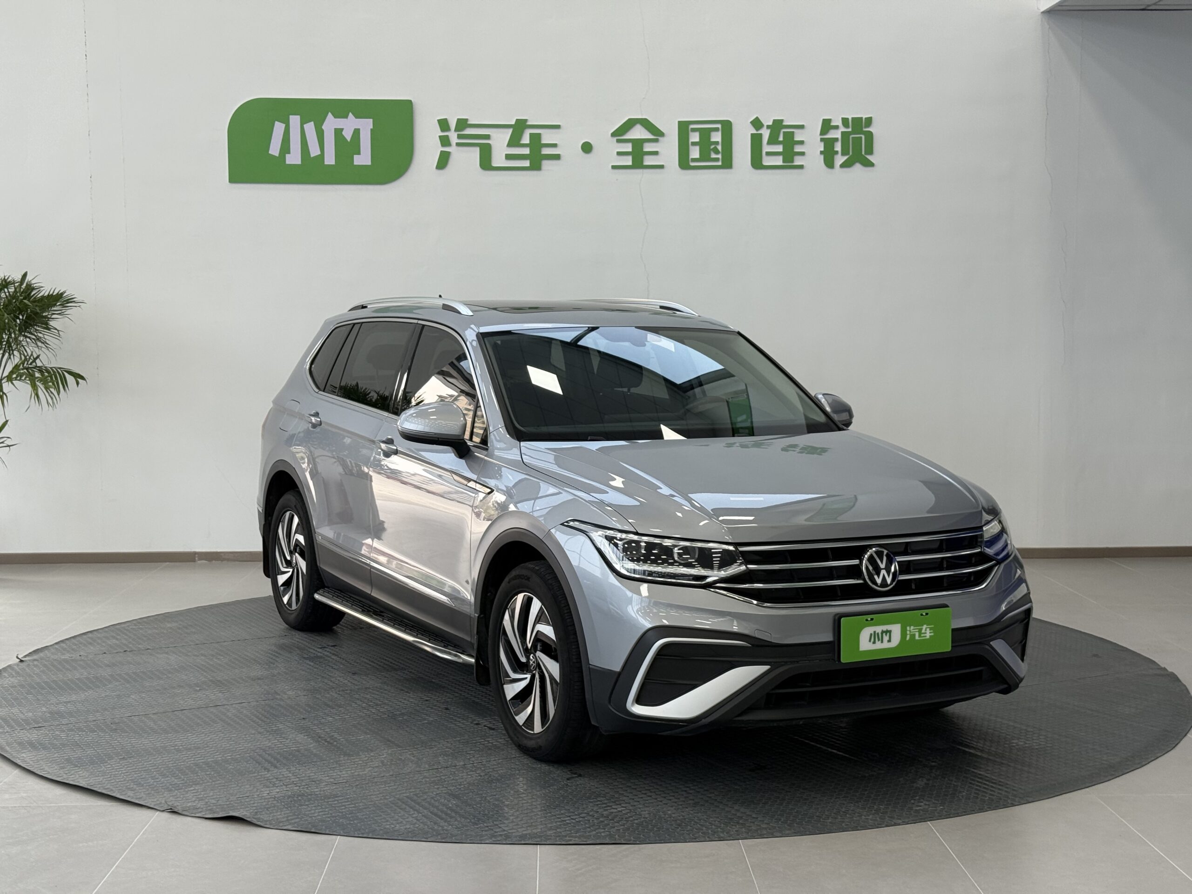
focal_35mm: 48
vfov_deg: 30.3
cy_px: 447
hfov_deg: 39.7
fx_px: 1653
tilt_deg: -3.8
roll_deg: +0.1
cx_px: 596
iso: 80
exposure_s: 1/121
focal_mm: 6.76
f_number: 1.78
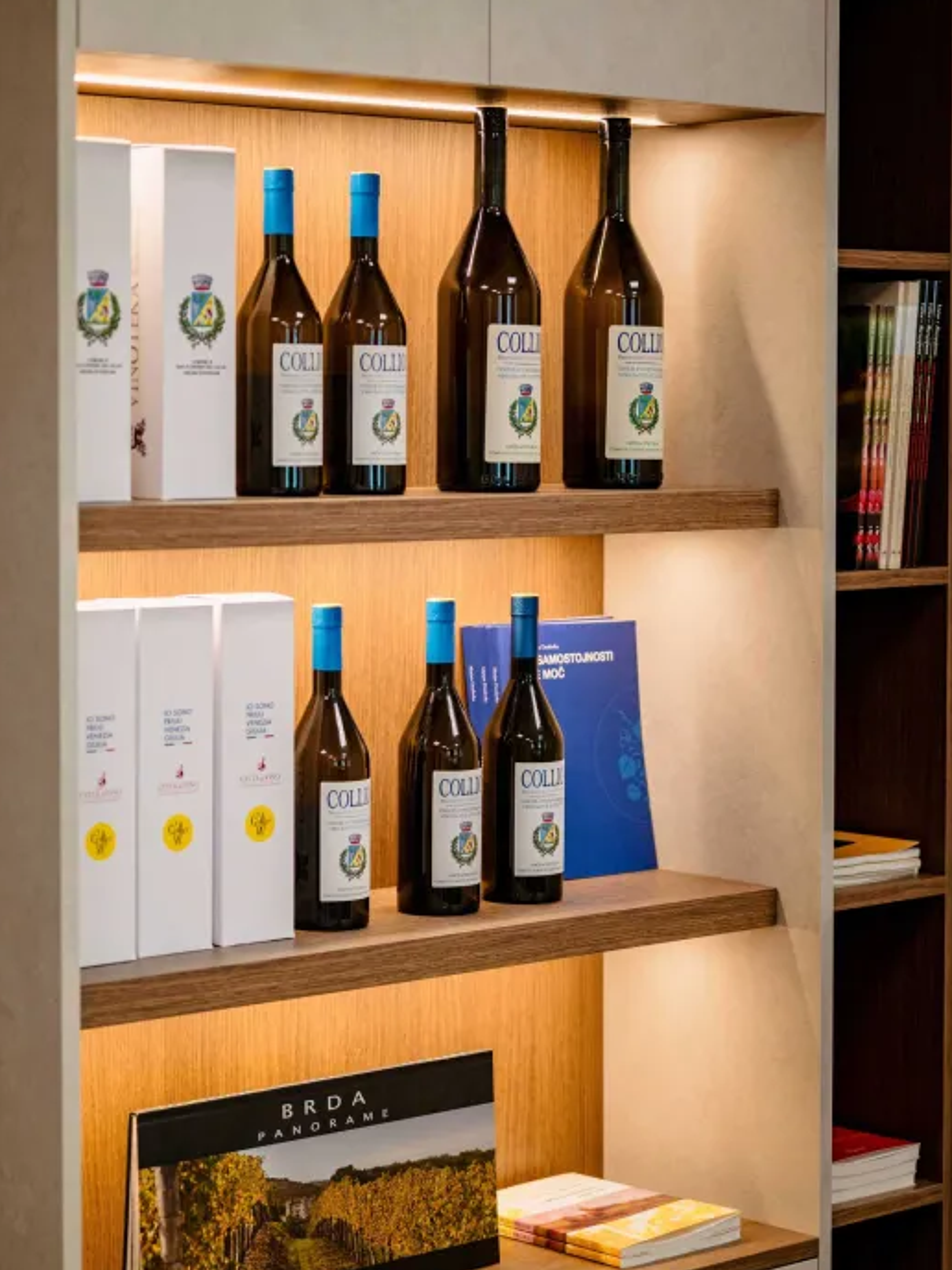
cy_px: 550
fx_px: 3227
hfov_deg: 16.8
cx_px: 426
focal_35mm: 88
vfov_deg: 22.2
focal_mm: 70
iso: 640
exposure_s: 1/200
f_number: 2.8
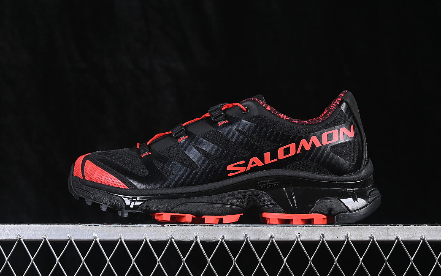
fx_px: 949
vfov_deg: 16.5
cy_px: 129
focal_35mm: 79
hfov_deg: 26.1
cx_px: 227
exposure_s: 1/60
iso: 160
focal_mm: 50
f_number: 6.3
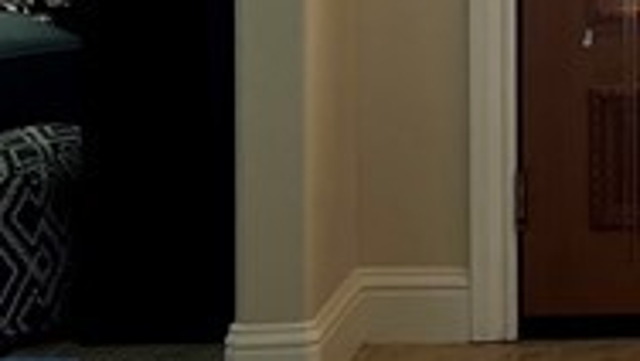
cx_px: 1079
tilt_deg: -1.2
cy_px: -446
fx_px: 2615
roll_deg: +0.5
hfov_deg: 12.9
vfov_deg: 7.5
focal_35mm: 154
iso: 64
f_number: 1.6
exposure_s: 1/120
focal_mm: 5.1
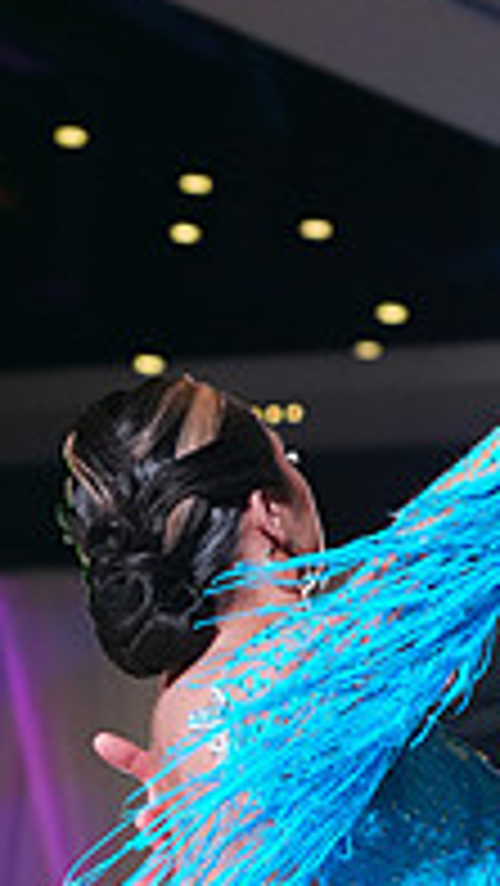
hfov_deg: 5.3
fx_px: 5367
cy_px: 1057
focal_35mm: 228
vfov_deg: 9.3
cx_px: 255
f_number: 4
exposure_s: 1/400
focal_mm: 74
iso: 3200
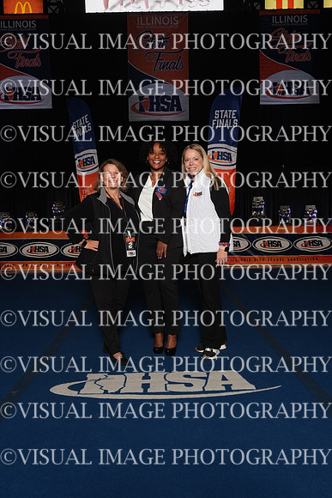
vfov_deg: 53.1
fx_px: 498
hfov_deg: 36.9
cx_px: 166
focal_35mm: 36
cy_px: 249
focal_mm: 24
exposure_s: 1/125
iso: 800
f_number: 8
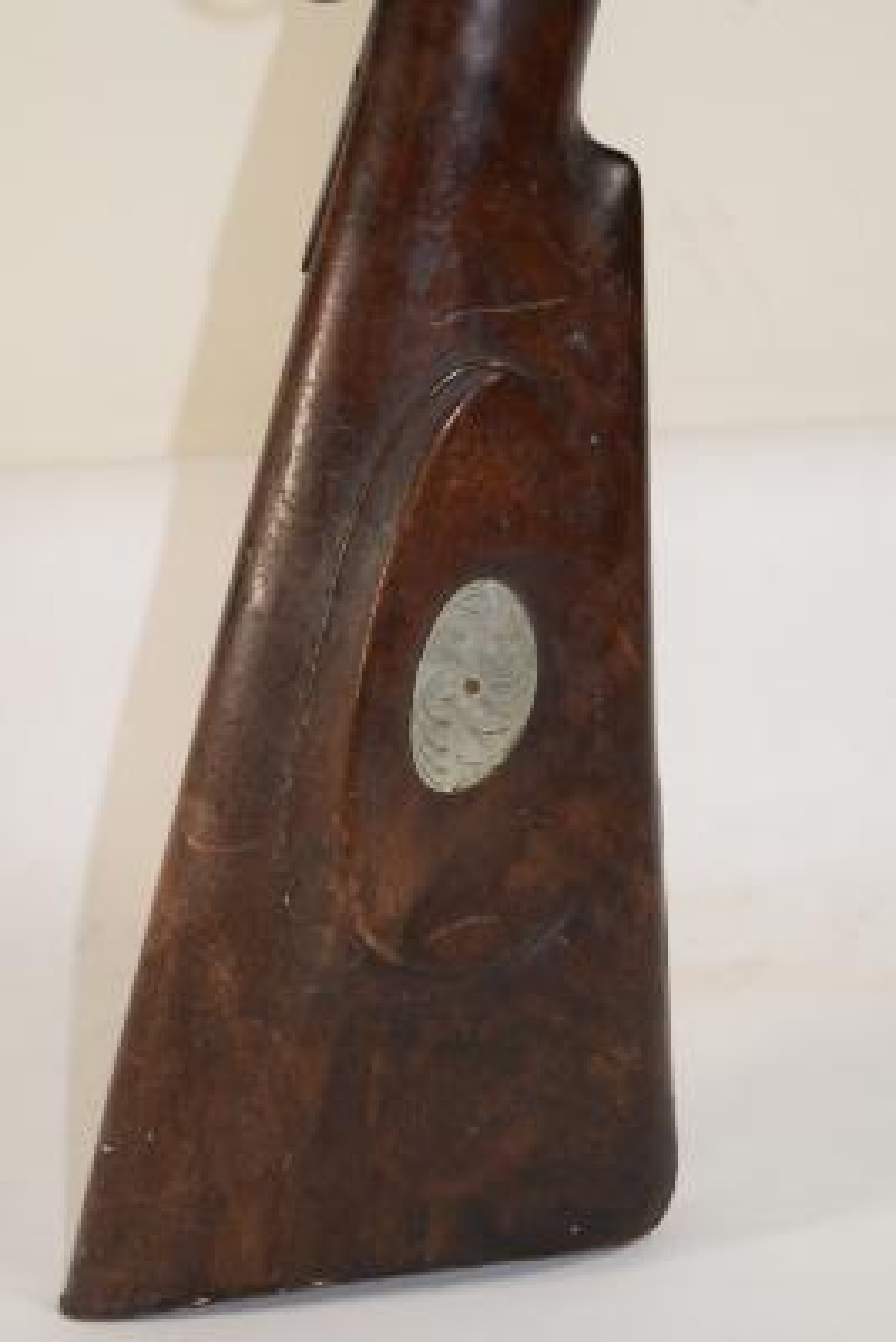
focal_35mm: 82
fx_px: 3077
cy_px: 671
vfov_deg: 24.6
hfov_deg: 16.6
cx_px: 448
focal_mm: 55
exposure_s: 1/125
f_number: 5.6
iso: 720
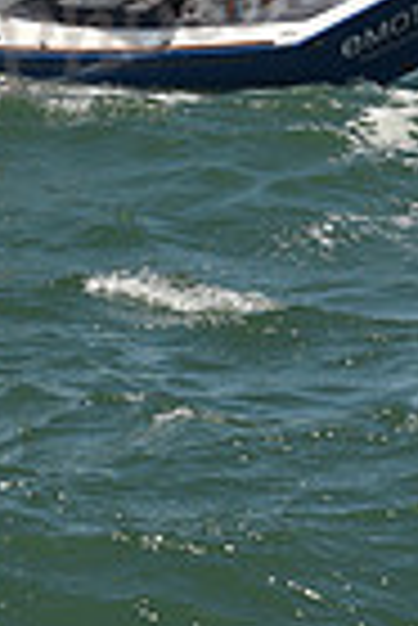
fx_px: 5073
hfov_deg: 4.7
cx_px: -240
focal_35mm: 292
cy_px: -649
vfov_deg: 6.8
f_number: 13
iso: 320
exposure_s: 1/800
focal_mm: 70
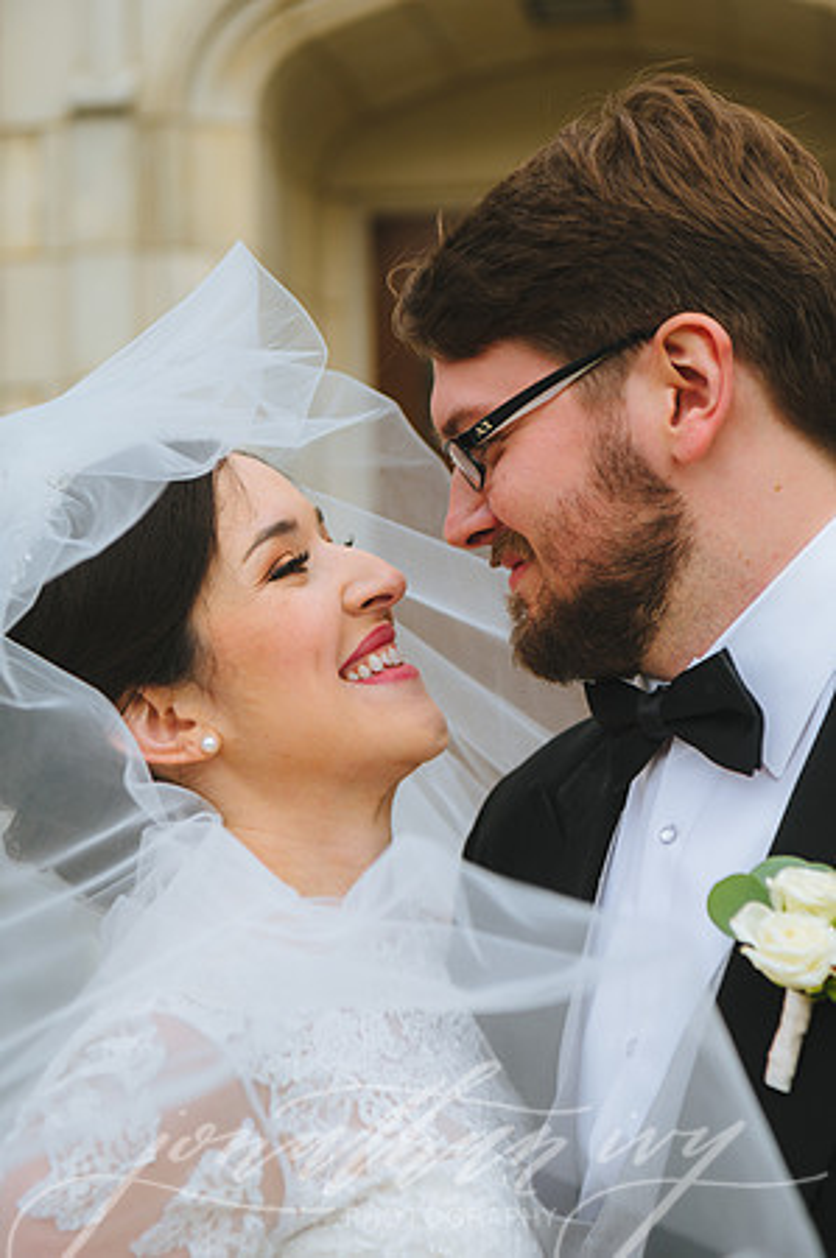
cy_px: 629
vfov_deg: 31.0
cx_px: 418
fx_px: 2269
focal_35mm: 65
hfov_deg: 20.9
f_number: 4
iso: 250
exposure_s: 1/1000
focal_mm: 65
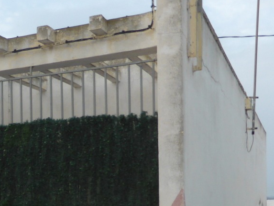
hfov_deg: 26.4
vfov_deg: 21.2
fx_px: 530
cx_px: -36
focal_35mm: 67
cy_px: 206
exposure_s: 1/160
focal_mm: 4.3
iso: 100
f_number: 3.3
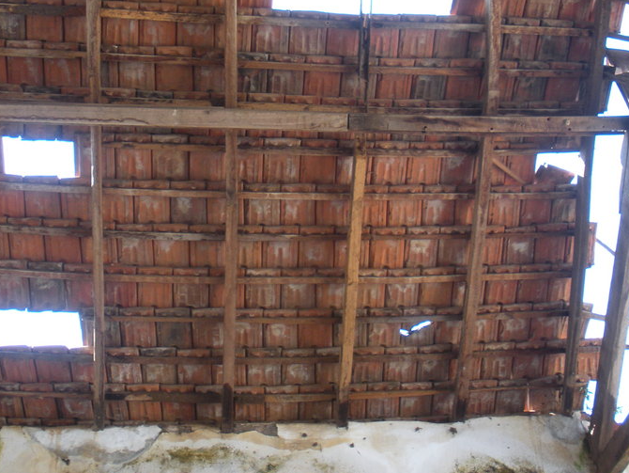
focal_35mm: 55
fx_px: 1000
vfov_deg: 26.3
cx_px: 339
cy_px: 126
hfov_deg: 34.9
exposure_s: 1/56.4
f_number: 3.5
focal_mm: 6.3
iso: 88
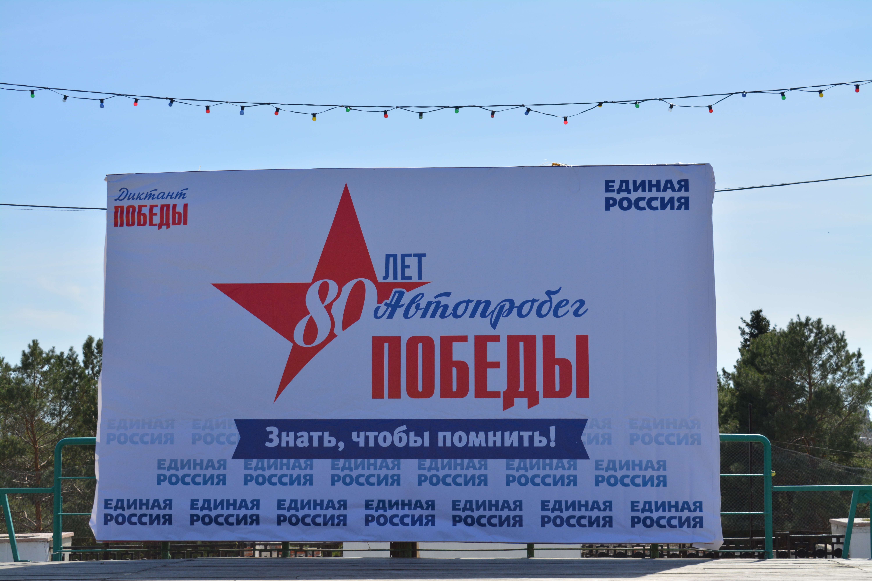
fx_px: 1671
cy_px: 290
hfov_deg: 29.2
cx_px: 436
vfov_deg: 19.7
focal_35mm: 69
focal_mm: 46
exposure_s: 1/2000
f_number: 7.1
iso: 400
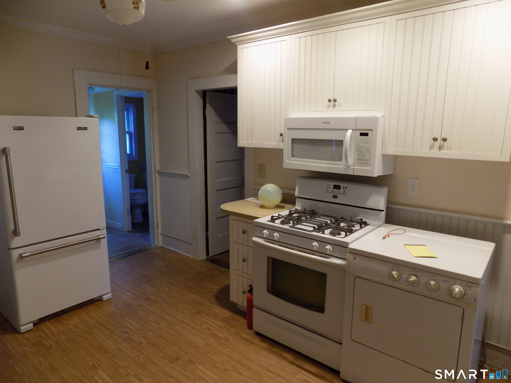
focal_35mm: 23
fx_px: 340
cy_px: 192
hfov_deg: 73.9
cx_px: 256
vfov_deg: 58.9
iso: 250
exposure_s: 1/30
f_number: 3.1
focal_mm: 4
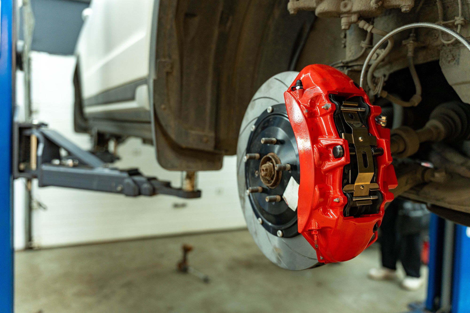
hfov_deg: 61.6
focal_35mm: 30
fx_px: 394
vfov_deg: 43.3
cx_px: 235
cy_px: 156
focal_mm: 30.2
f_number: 2.8
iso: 800
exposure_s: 1/200
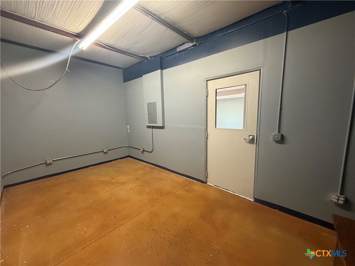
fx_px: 144
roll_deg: +0.5
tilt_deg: -5.0
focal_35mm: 14
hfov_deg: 102.1
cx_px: 178
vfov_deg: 85.7
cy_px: 133
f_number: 2.2
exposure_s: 1/60
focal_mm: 2.22
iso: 250
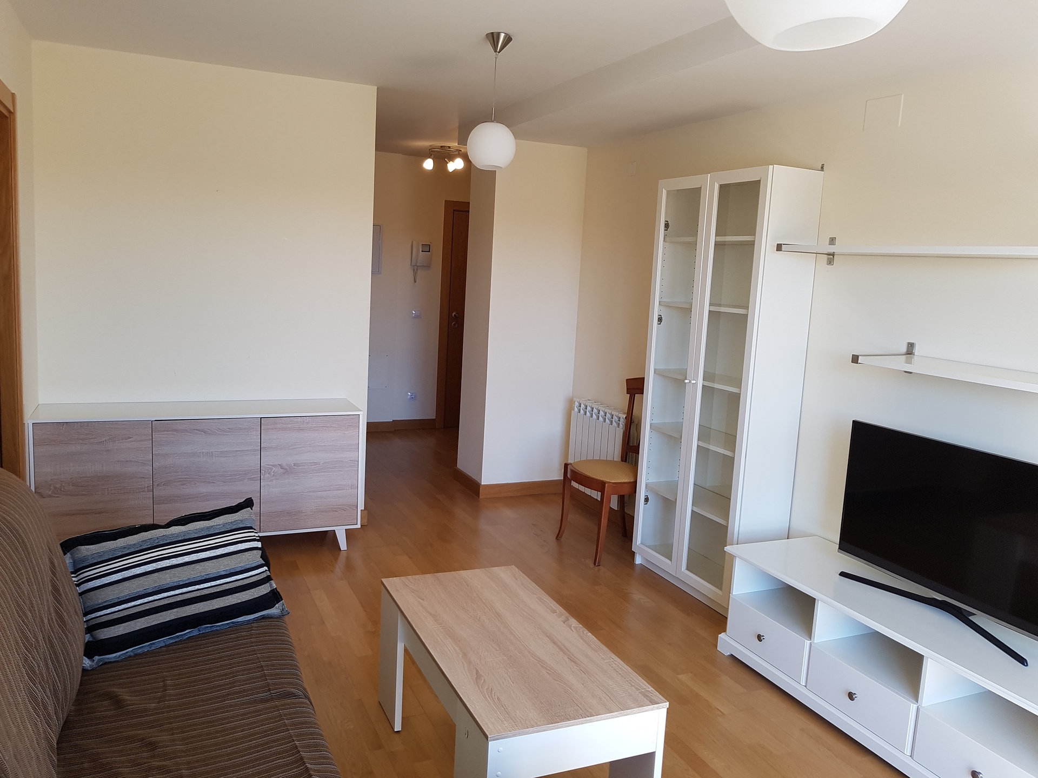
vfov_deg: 53.1
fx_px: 780
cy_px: 389
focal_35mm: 26
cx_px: 519
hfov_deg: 67.3
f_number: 1.7
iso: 50
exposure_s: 1/118
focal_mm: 4.2
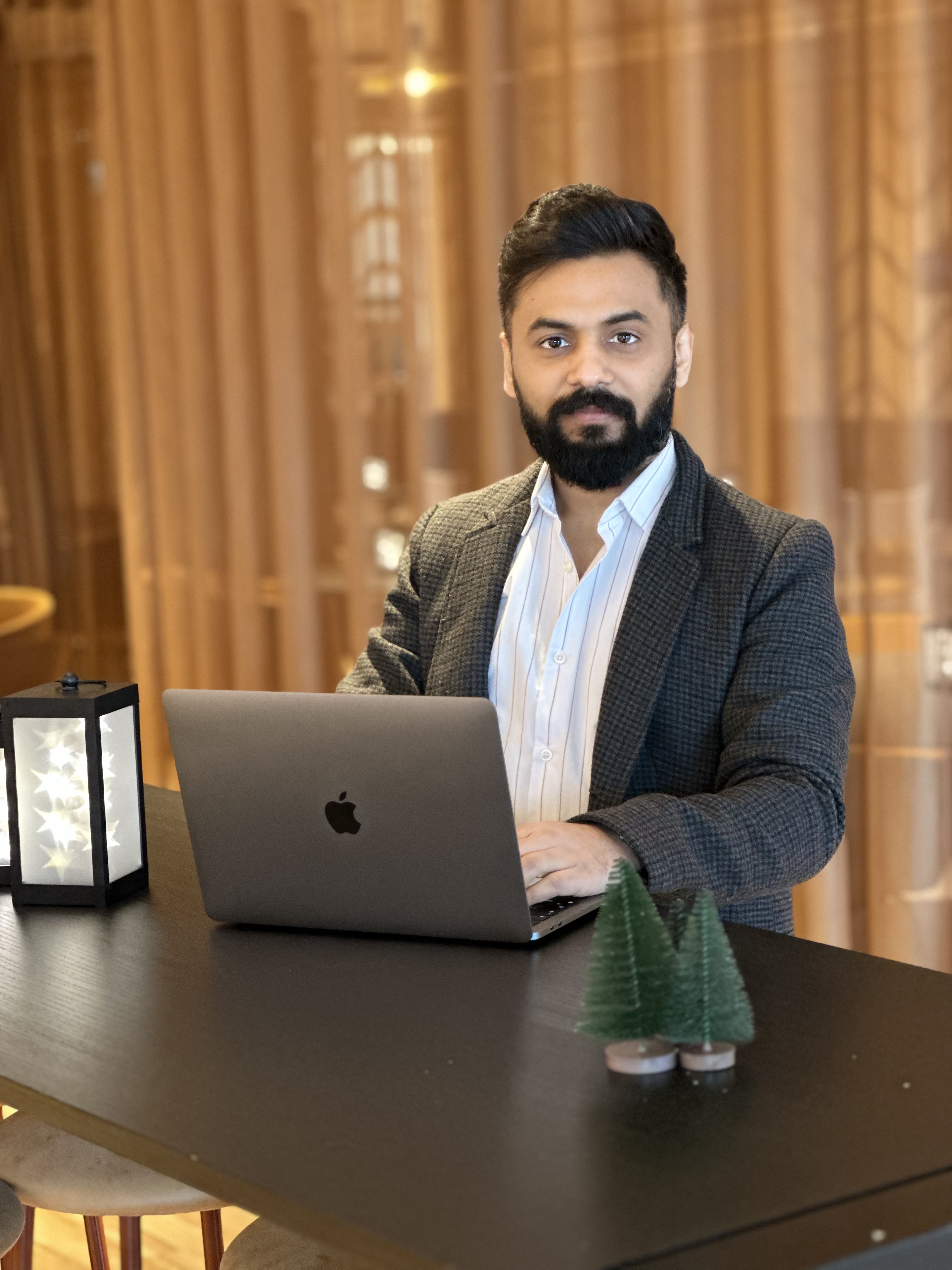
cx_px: 476
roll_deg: +1.8
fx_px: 2824
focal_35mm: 77
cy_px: 635
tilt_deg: -6.5
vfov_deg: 25.3
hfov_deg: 19.1
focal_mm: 9
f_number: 2.8
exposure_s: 1/15
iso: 400
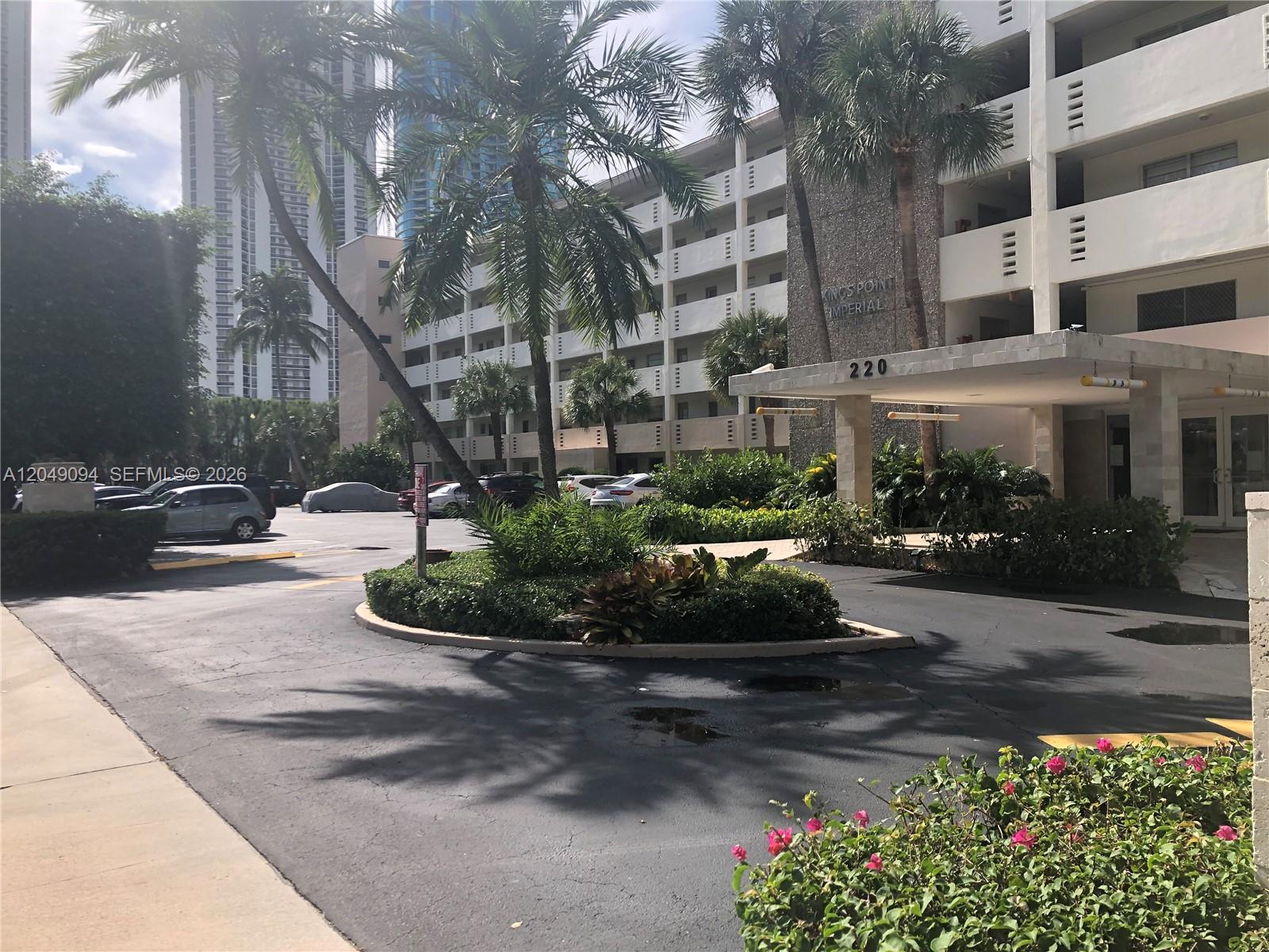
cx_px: 634
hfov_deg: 63.4
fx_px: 1026
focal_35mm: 28
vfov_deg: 49.7
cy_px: 476
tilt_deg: +1.0
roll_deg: +1.3
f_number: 1.8
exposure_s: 1/1473
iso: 20
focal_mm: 4
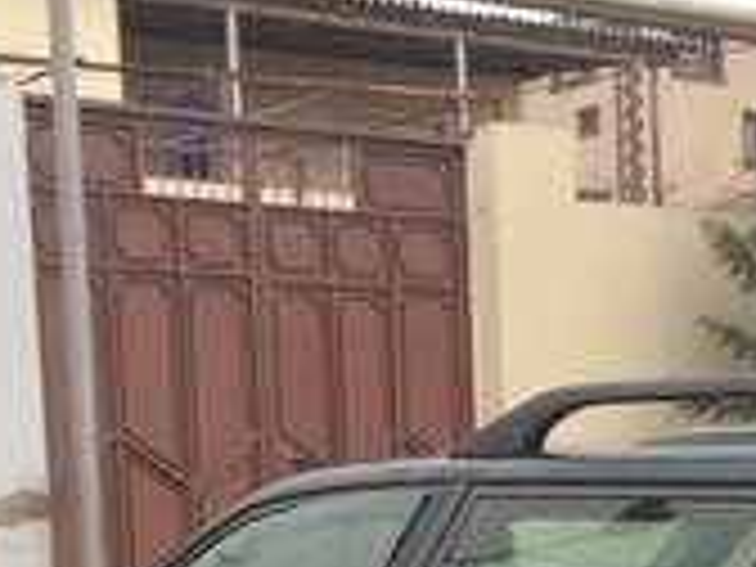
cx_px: 630
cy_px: 853
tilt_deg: -5.8
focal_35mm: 114
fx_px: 2490
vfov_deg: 12.4
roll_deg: +2.0
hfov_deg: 17.1
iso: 32
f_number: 2.2
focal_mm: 4.15
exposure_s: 1/50
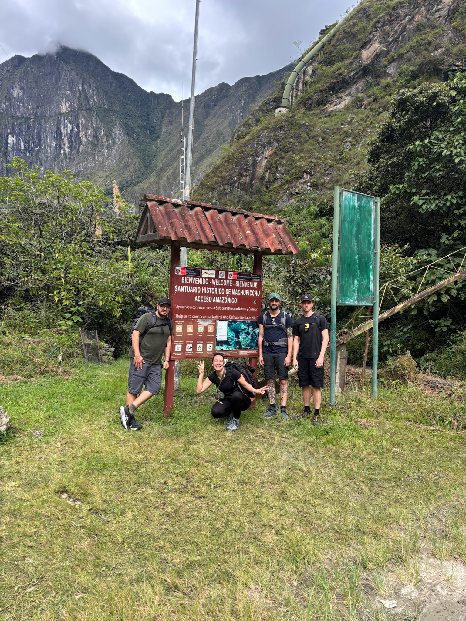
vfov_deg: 67.3
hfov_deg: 53.1
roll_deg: -2.9
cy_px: 310
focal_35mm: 26
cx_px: 233
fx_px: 467
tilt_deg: -0.3
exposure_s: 1/559
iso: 50
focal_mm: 5.96
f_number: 1.6
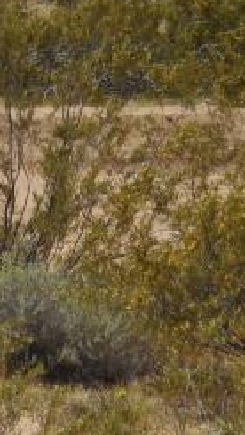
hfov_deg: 2.9
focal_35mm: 424
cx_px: -201
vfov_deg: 5.1
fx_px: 4892
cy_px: -168
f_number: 4.6
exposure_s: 1/1250
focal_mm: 16.5
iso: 125
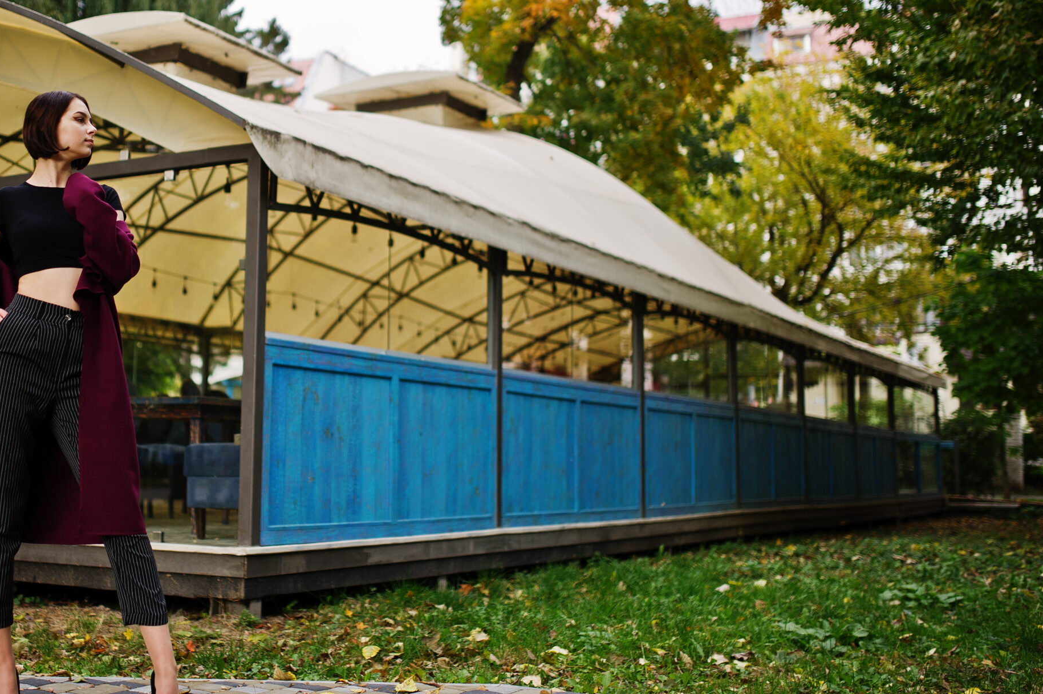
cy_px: 253
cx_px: 325
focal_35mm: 49
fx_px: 1418
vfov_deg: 27.4
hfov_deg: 39.8
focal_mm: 35
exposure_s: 1/1600
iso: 200
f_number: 1.4
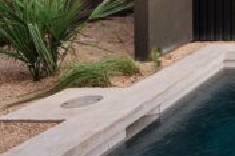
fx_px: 378
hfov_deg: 23.3
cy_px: -48
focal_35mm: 58
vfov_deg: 21.1
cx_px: 395
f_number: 8
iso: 2000
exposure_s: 1/125
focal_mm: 17
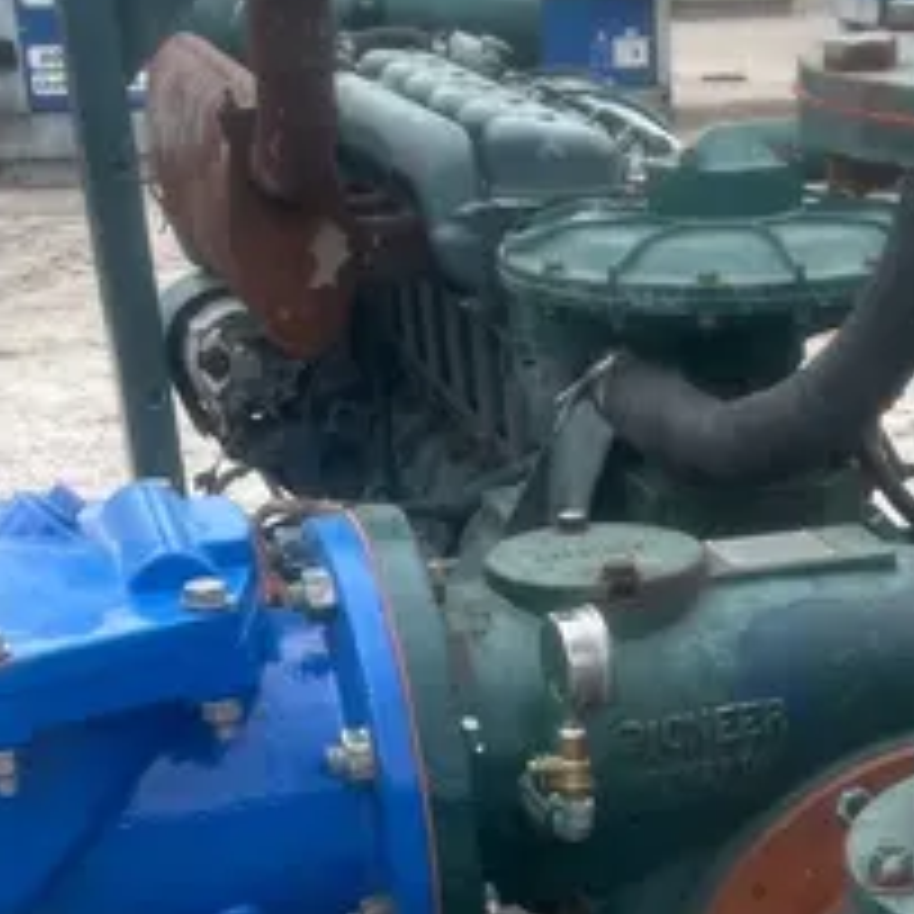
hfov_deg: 20.5
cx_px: 783
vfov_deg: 19.2
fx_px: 2479
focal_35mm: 83
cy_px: 1218
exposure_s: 1/639
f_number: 1.6
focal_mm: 5.1
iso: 50
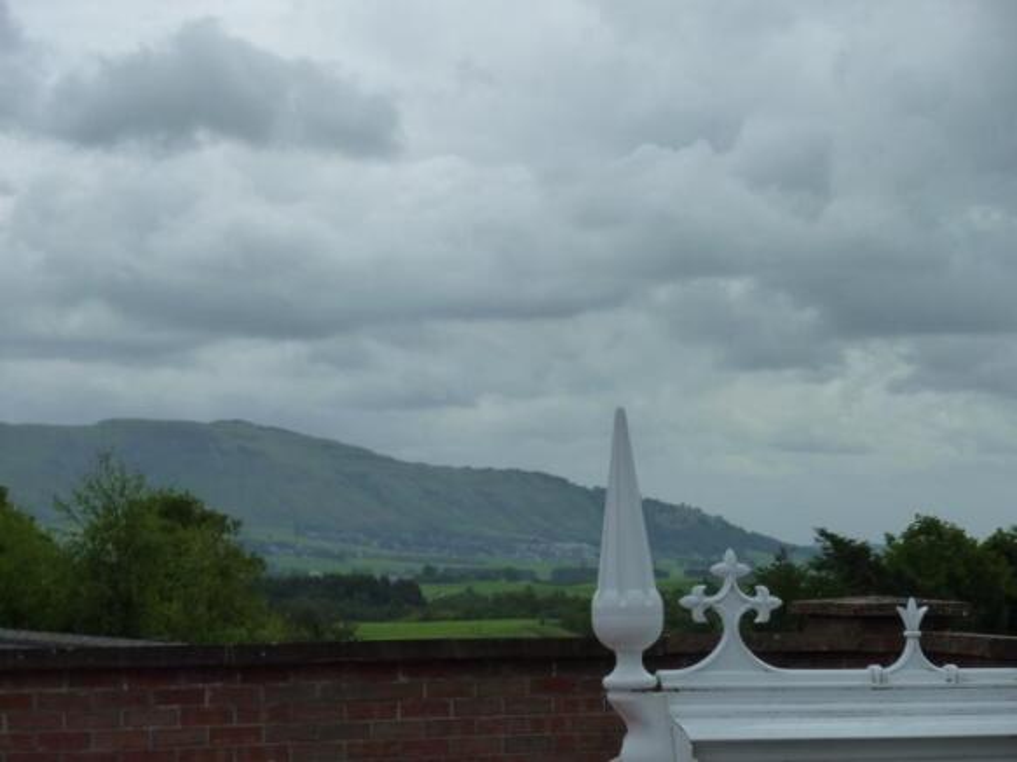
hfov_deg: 20.2
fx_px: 2849
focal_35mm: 97
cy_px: 381
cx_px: 508
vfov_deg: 15.2
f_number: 5.2
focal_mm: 17.5
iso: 125
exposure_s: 1/800
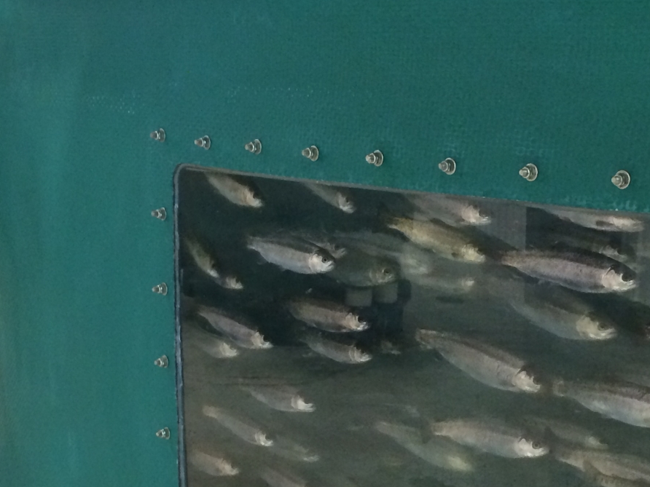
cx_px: 491
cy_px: 437
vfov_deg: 19.5
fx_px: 1390
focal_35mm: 74
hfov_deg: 26.0
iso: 320
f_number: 2.2
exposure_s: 1/24
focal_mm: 4.12
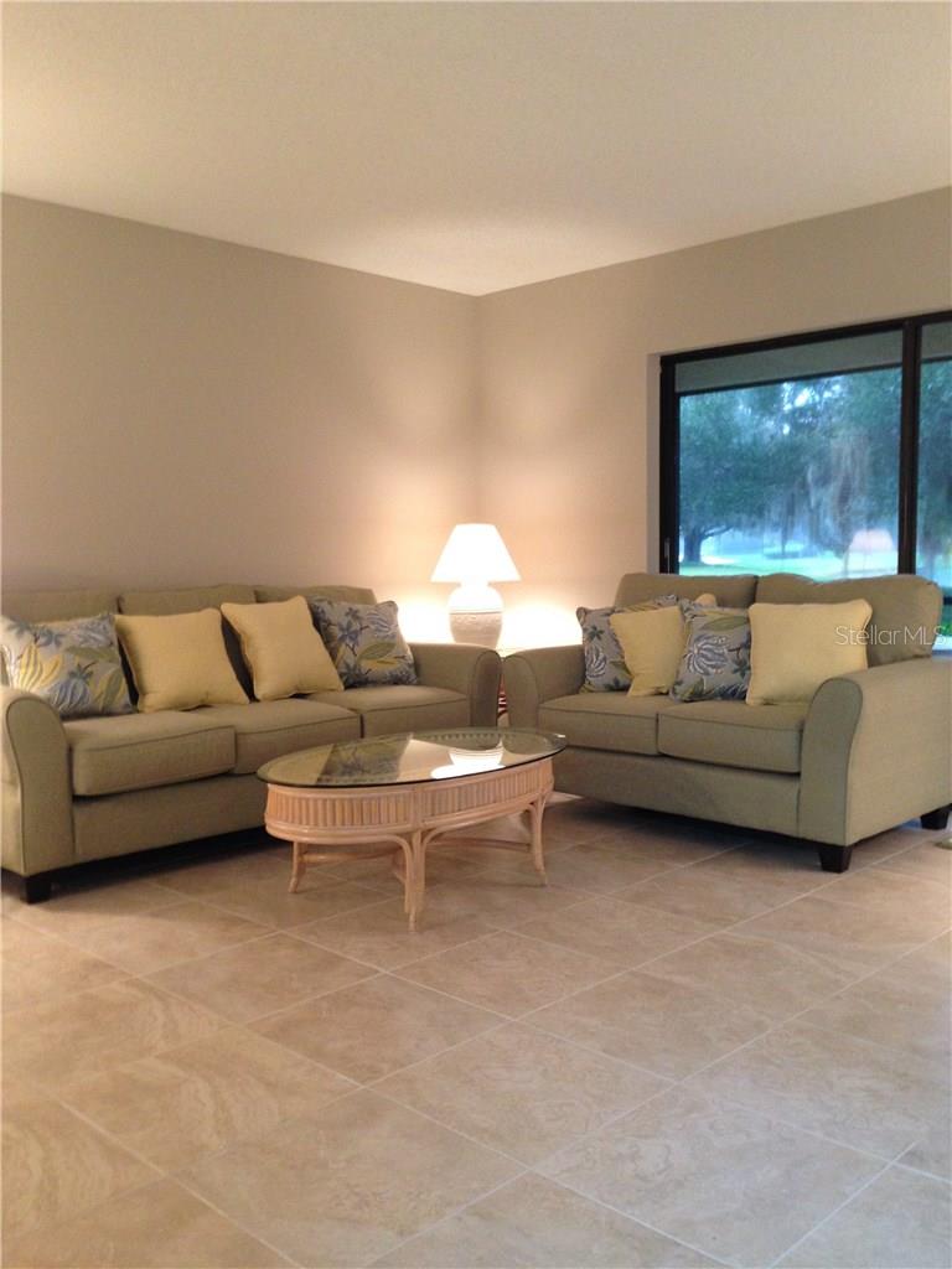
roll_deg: +1.1
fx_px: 1210
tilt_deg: -2.6
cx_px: 476
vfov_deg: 55.4
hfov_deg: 42.9
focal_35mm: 33
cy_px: 634
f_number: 2.4
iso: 200
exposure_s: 1/20
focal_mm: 4.12
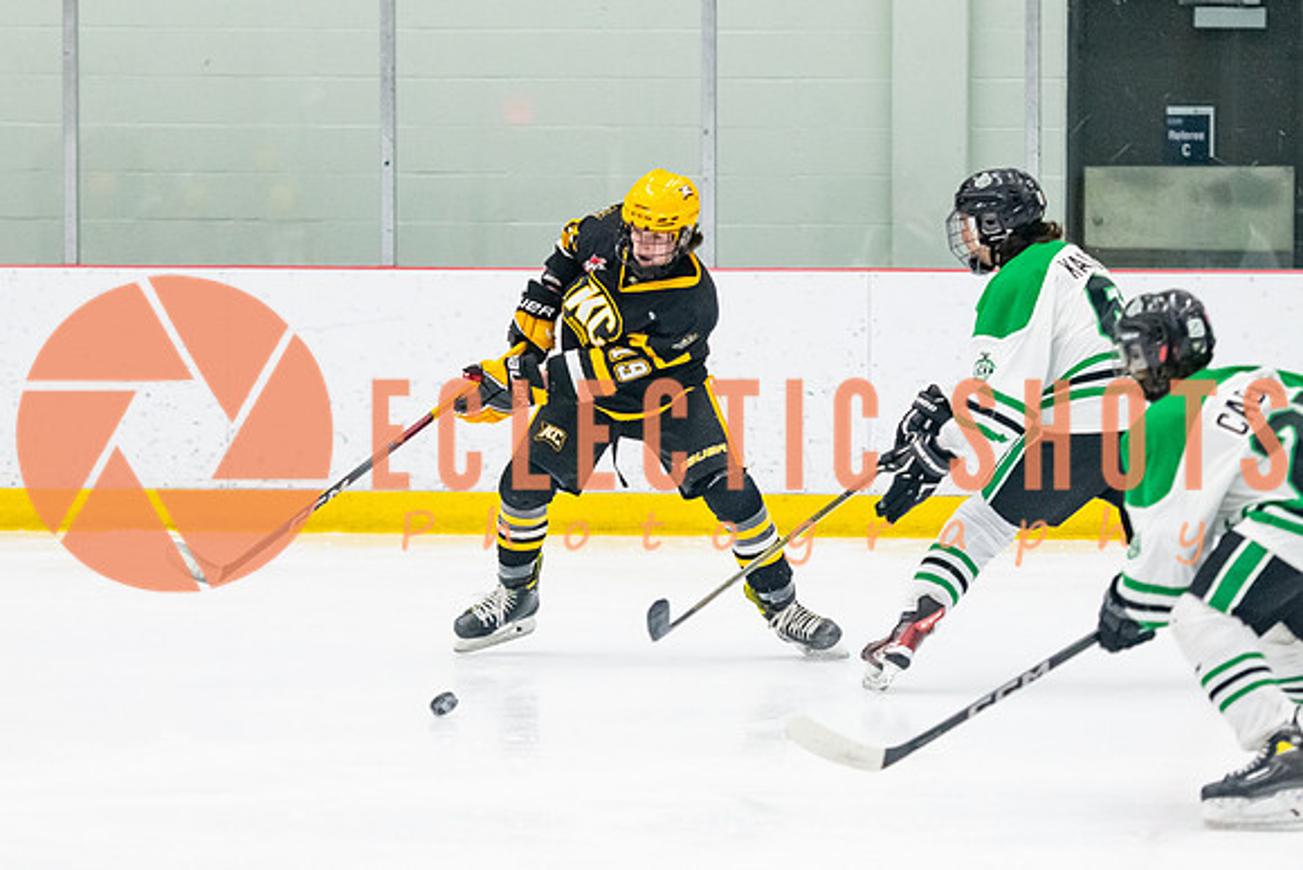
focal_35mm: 193
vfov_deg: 7.1
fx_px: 6992
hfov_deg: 10.6
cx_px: 618
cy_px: 424
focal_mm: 112
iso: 4000
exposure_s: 1/800
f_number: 2.8
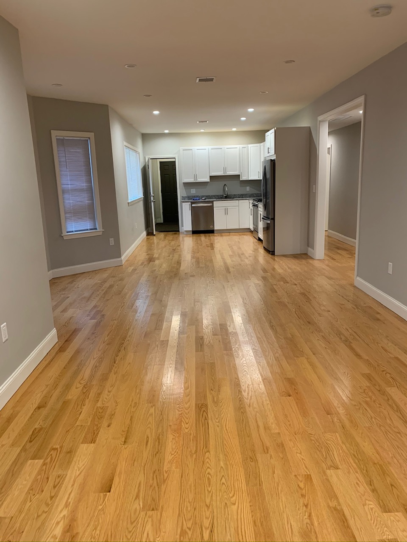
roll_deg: +2.6
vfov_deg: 67.3
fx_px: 408
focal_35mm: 26
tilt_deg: -11.4
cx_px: 204
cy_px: 271
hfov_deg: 53.1
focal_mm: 4.25
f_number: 1.8
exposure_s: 1/60
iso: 160
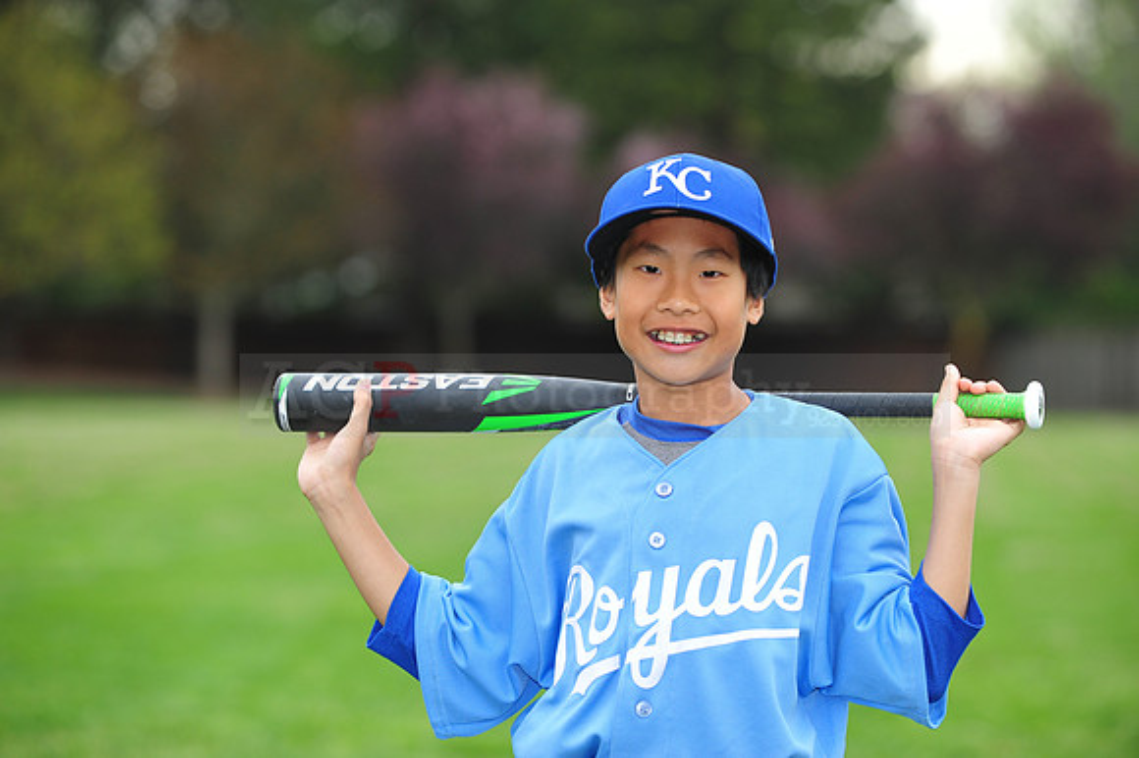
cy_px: 379
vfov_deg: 8.3
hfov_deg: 12.5
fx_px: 5217
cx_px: 570
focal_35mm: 165
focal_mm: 165
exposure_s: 1/400
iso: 400
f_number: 5
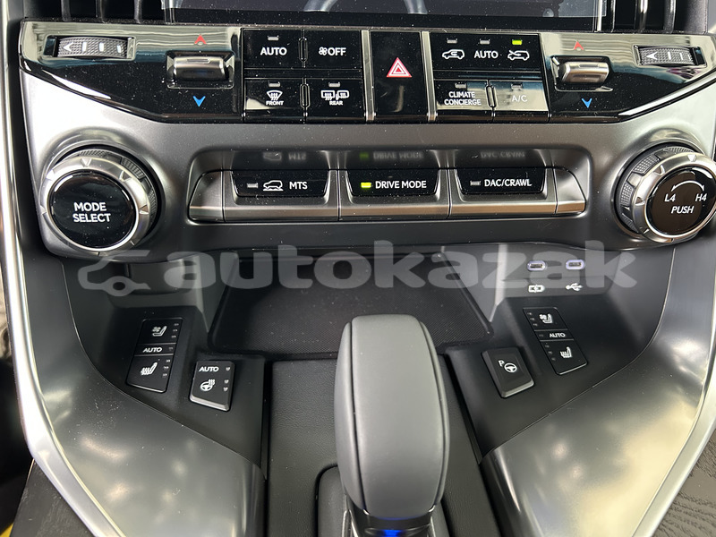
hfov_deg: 67.3
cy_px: 268
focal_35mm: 26
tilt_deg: -40.2
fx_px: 538
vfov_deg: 53.1
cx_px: 358
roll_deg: -3.0
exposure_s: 1/55
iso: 500
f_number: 1.5
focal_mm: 5.7
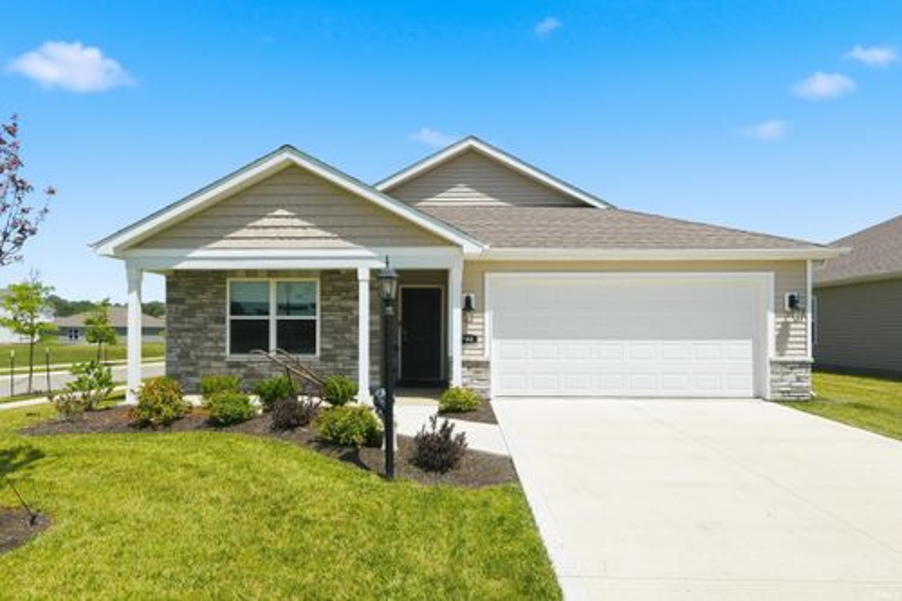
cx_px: 451
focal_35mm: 20
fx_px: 488
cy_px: 300
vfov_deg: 63.2
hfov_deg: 85.4
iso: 800
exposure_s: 1/4000
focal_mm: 13
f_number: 4
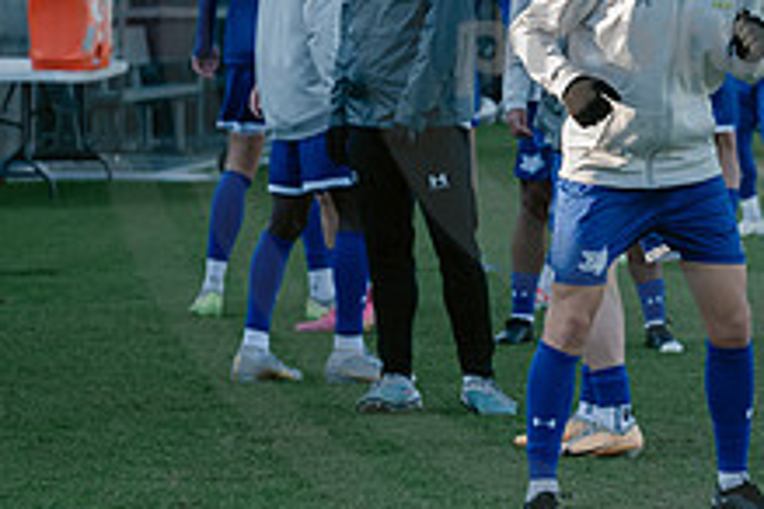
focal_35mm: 344
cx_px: 698
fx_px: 7300
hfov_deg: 6.0
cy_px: -2
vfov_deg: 4.0
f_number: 5.6
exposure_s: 1/800
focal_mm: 130
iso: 1250
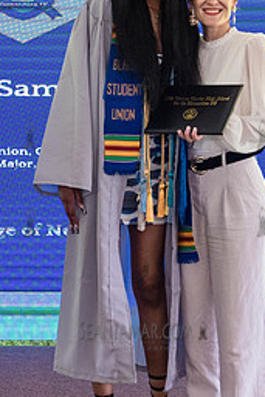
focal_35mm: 106
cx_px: 87
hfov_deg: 12.9
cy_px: 194
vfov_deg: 19.3
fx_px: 1169
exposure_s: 1/800
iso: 2500
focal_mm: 38
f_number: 4
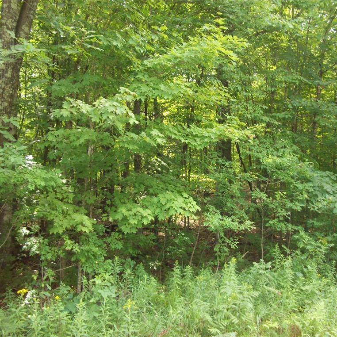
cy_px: 169
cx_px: 191
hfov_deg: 43.8
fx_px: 419
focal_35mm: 38
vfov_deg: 43.9
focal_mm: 5.7
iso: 148
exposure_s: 1/60
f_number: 2.9
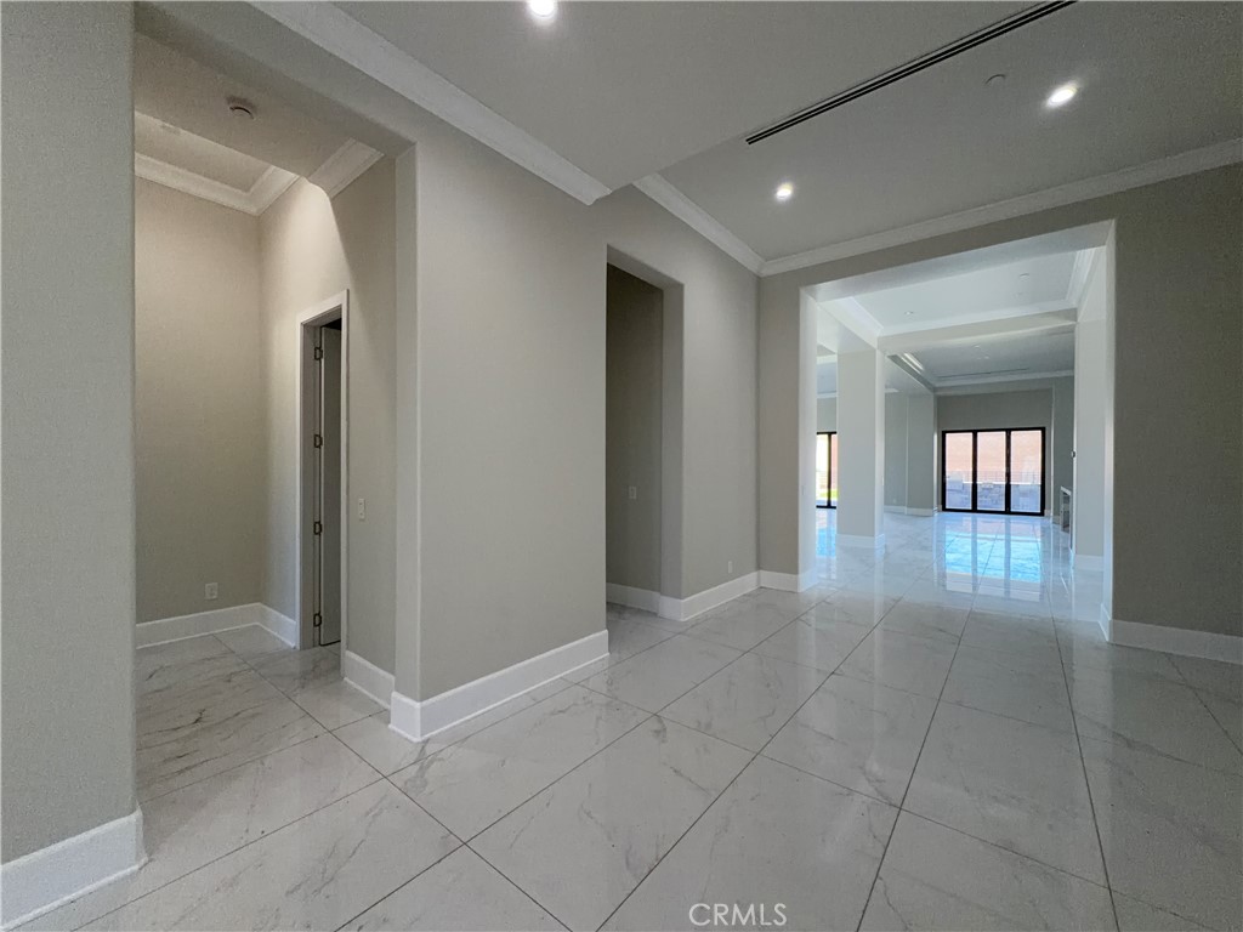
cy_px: 466
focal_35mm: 14
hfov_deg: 102.1
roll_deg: +0.2
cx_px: 622
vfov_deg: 85.7
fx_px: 503
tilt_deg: -0.8
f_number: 2.2
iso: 160
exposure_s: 1/120
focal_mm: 2.22
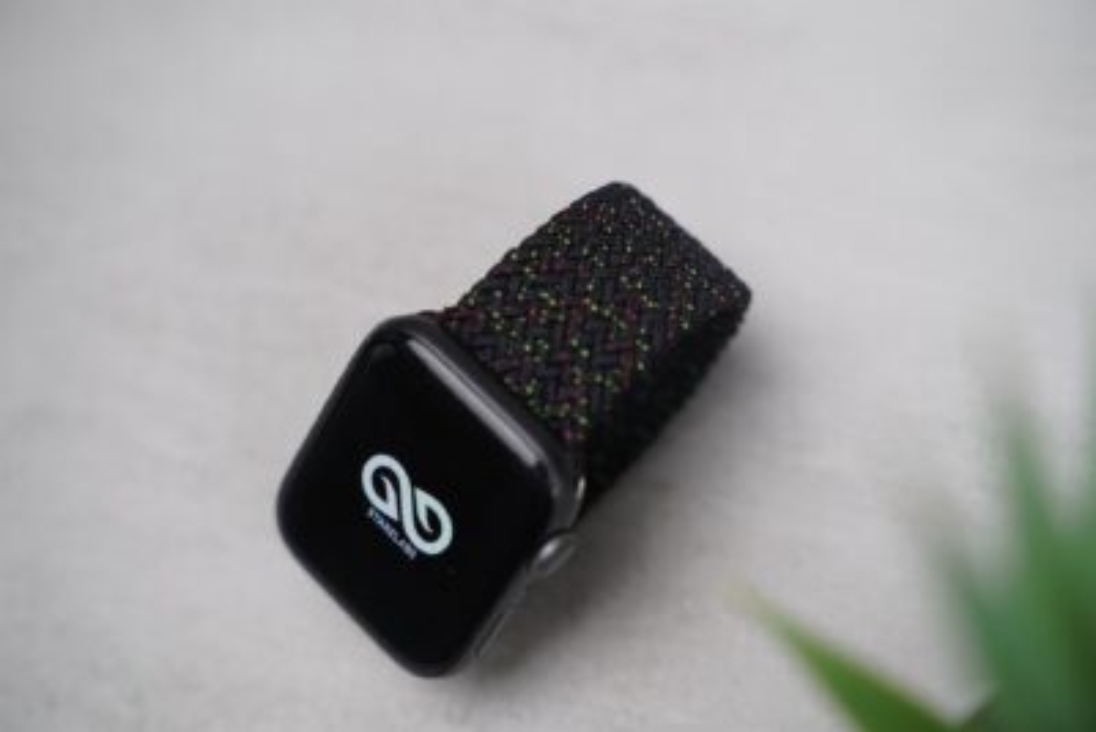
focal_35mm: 66
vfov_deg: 20.6
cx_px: 548
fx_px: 2010
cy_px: 366
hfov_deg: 30.5
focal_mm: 66
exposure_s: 1/80
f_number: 4
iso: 500
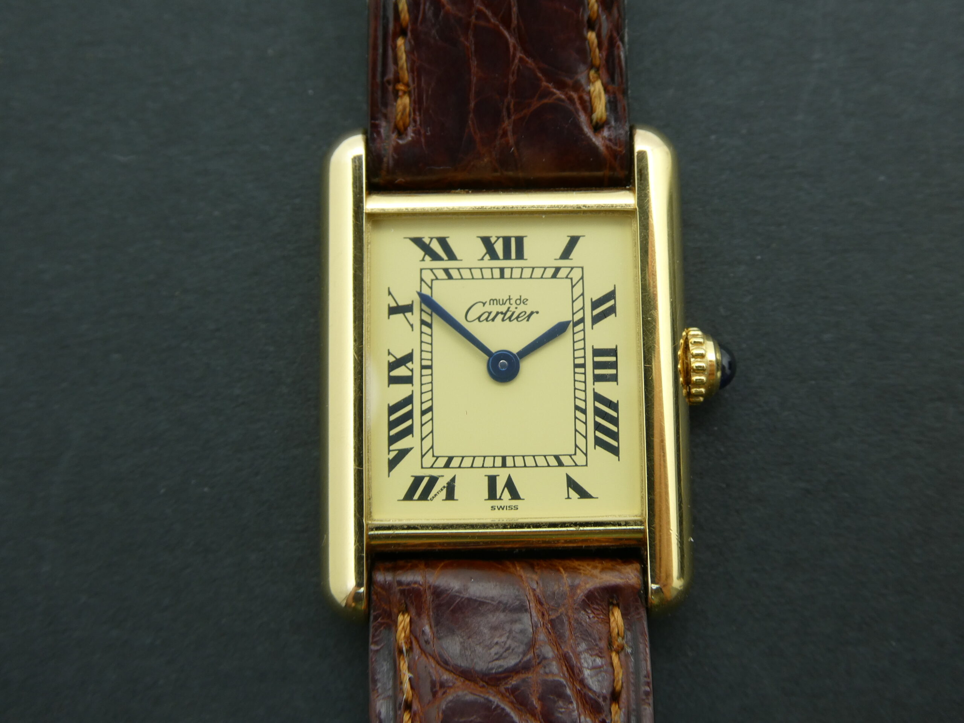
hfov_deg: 40.4
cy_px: 362
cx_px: 482
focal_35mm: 47
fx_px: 1309
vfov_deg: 30.9
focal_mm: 8.4
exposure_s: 1/80
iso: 100
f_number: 4
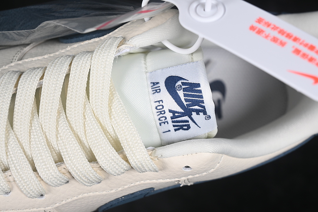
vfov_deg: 18.2
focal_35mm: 75
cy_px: 106
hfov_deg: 27.0
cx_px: 159
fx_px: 662
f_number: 7.1
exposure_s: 1/80
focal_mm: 50
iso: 160
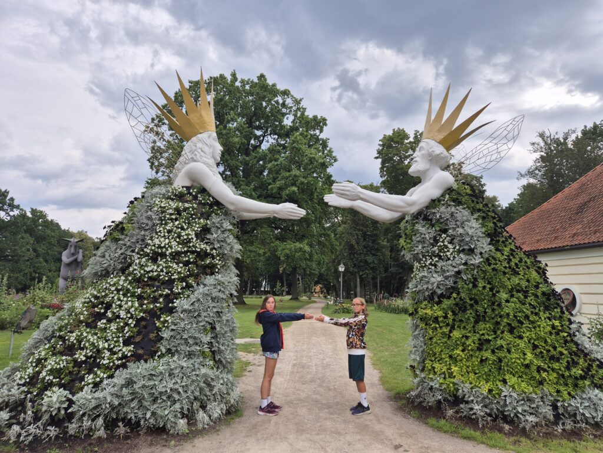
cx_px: 302
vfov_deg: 58.9
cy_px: 226
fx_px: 401
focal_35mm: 23
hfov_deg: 73.9
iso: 25
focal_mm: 5.4
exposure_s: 1/1004
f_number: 1.8
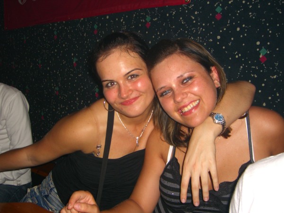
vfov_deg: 37.7
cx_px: 142
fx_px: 312
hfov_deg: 49.0
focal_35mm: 38
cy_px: 106
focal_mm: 7.9
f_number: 2.8
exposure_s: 1/60
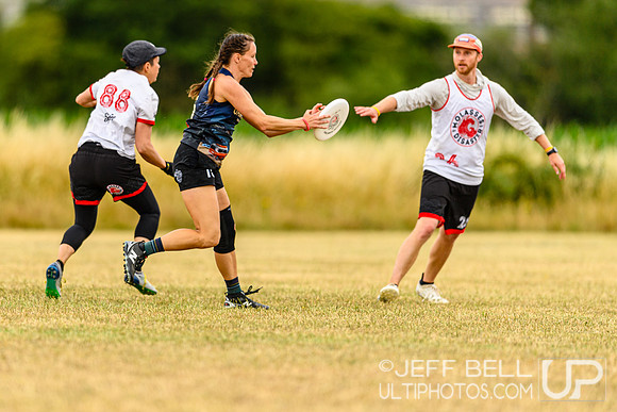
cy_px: 200
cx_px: 221
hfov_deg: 3.9
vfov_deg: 2.6
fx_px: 9096
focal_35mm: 531
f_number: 3.2
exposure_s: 1/1000
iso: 125
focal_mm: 400
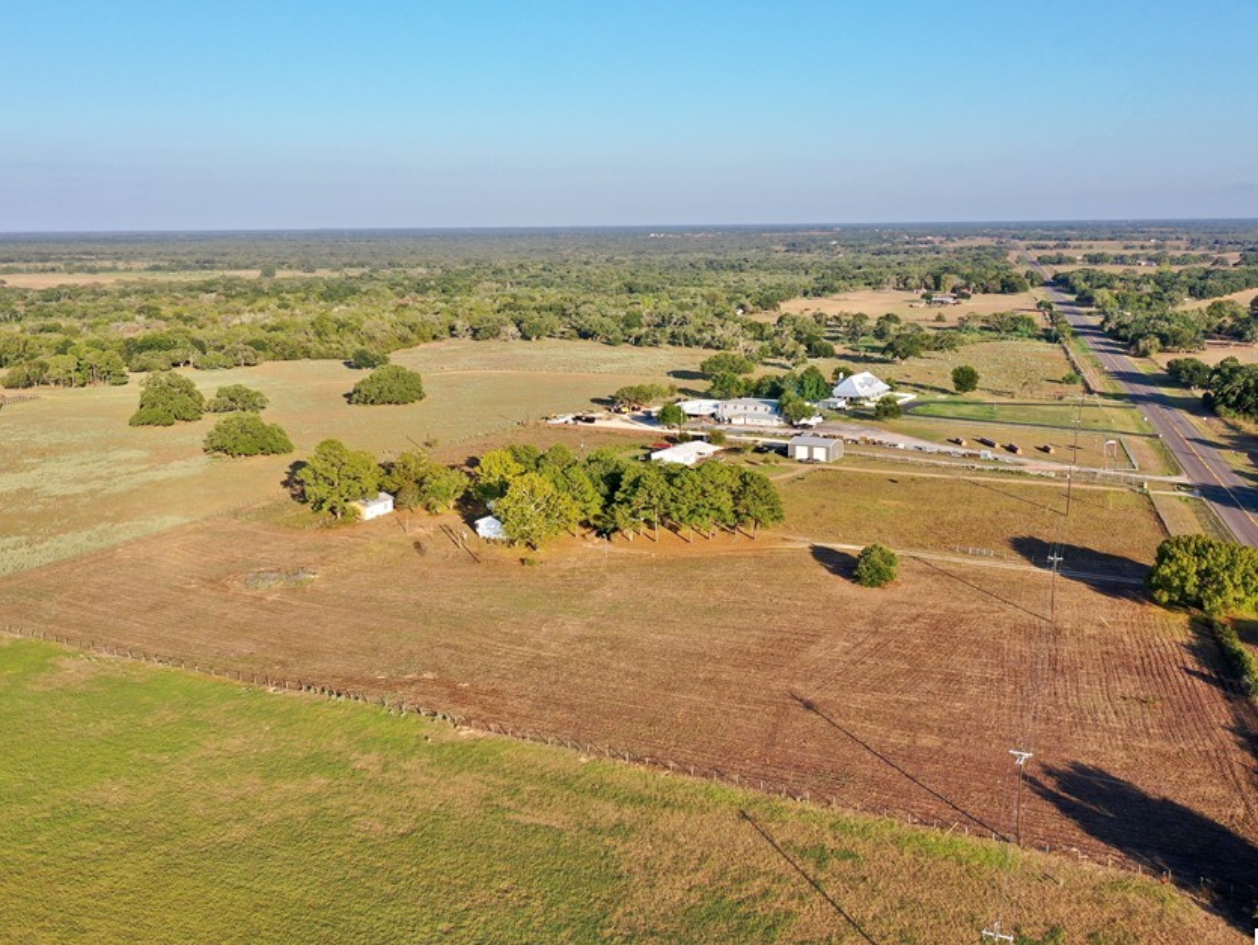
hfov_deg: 52.6
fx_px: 1273
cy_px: 460
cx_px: 663
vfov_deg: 40.7
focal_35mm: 35
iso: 100
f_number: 5
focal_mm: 10.26
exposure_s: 1/320
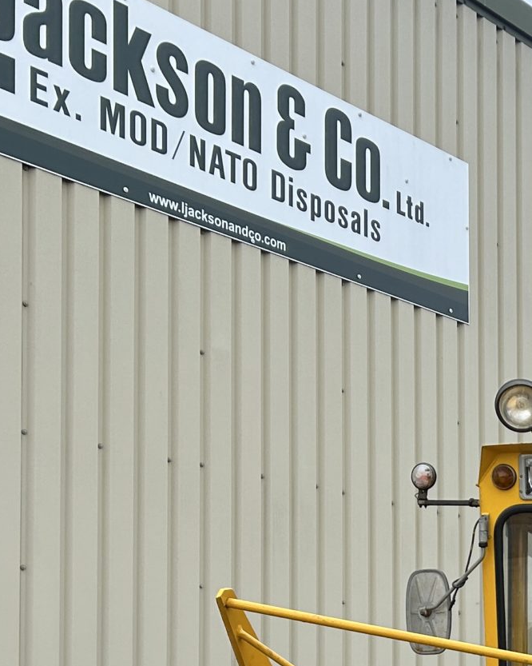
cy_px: 672
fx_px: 1536
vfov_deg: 23.4
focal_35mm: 78
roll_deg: +0.3
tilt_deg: +5.1
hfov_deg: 18.3
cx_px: 698
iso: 50
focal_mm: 5.7
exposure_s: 1/1575
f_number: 1.5
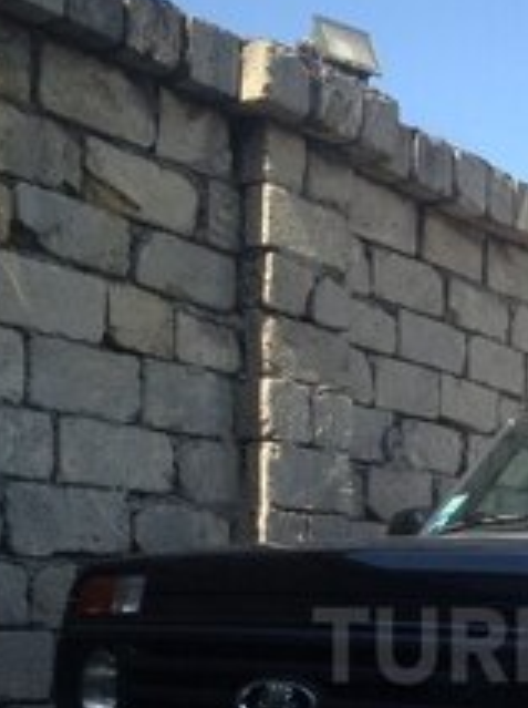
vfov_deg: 24.6
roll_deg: -1.7
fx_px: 1571
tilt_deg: -2.9
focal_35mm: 77
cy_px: 645
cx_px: 568
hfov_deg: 18.4
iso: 50
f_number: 2.4
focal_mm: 4.12
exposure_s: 1/713
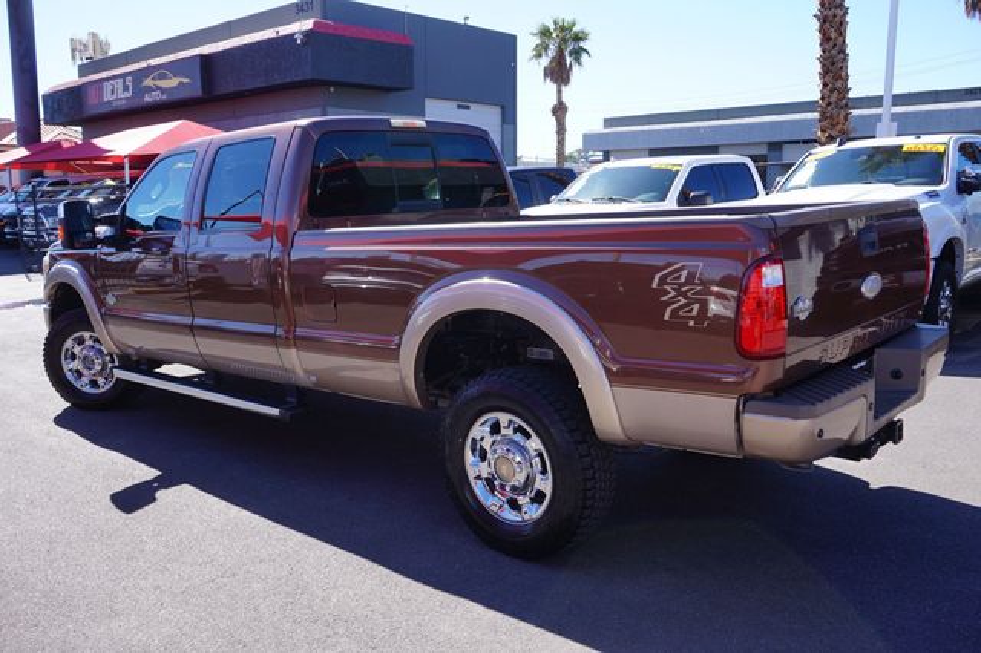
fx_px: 858
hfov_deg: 59.5
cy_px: 326
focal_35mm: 32
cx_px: 490
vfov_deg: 41.7
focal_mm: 21
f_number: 9
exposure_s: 1/80
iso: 100
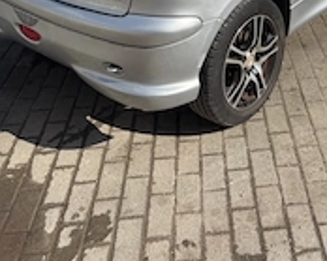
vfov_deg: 23.8
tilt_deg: -12.3
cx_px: 248
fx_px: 522
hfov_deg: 34.0
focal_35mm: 54
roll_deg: -1.0
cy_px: -101
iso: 100
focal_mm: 6.76
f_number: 1.78
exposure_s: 1/6711
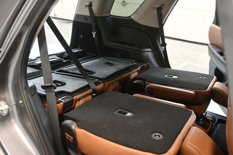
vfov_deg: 43.6
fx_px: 194
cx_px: 116
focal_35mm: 30
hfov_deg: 62.0
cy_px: 78
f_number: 3.5
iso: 4000
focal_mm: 20
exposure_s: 1/60
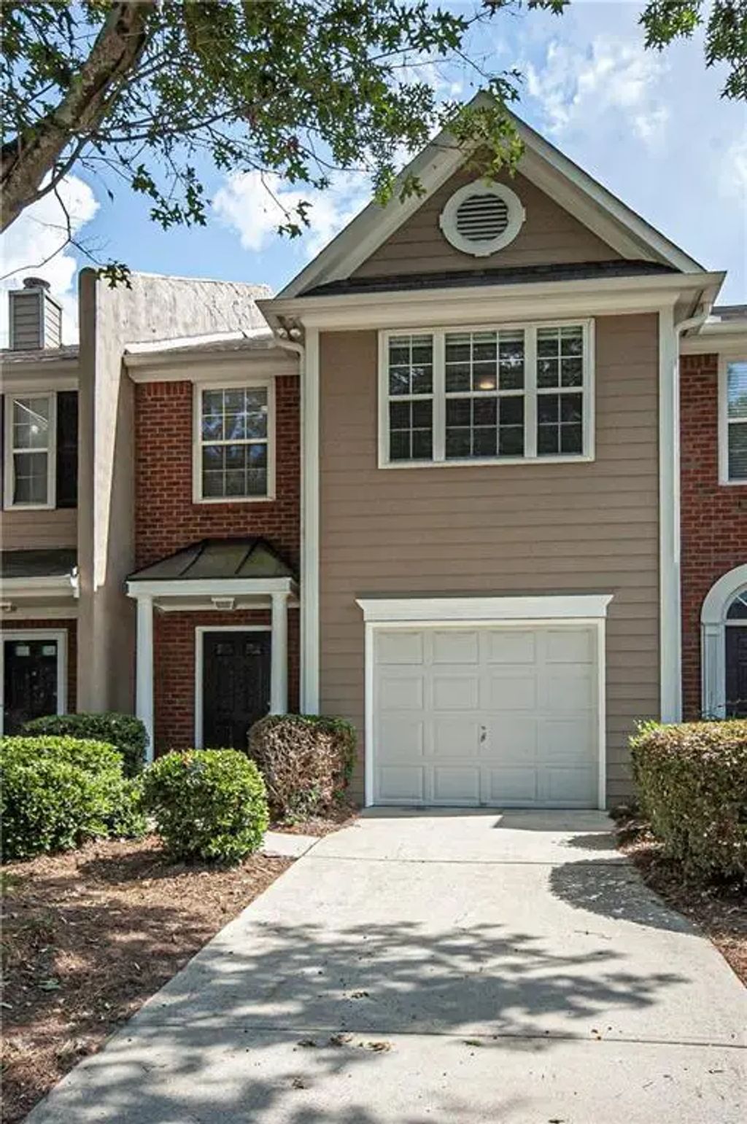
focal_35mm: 30
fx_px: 936
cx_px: 374
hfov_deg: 43.5
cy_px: 562
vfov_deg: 62.0
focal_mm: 20
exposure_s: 1/1000
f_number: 8
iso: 800
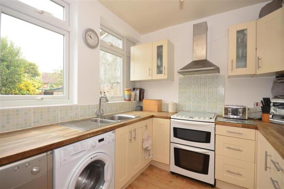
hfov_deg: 92.5
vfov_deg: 69.6
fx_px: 136
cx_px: 142
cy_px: 94
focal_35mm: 17
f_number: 7.1
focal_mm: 11.5
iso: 400
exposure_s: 1/30
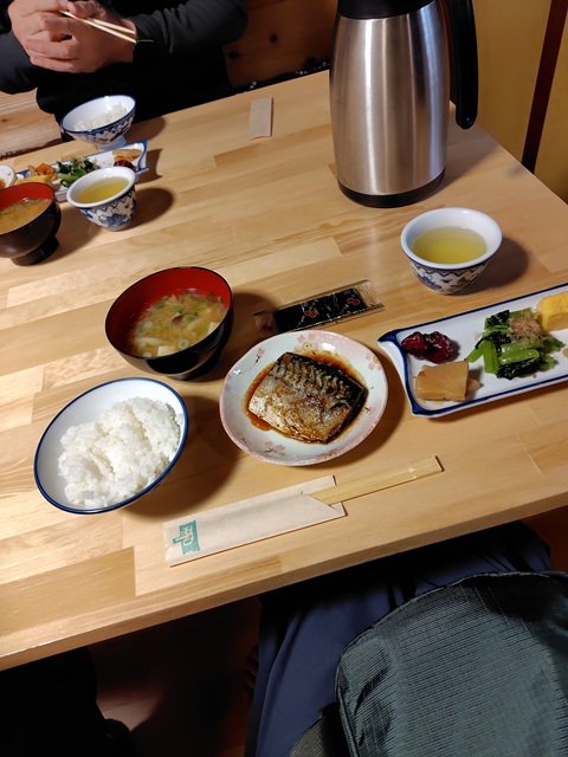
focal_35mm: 23
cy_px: 378
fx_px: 503
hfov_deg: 58.9
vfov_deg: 73.9
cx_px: 284
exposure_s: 1/50
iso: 669
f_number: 1.9
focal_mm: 5.6
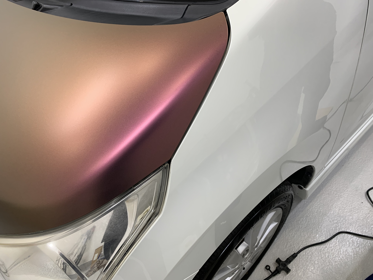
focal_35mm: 26
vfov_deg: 53.1
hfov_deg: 67.3
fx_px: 280
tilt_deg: -49.9
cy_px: 140
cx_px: 186
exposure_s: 1/92
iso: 100
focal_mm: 4.25
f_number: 1.8
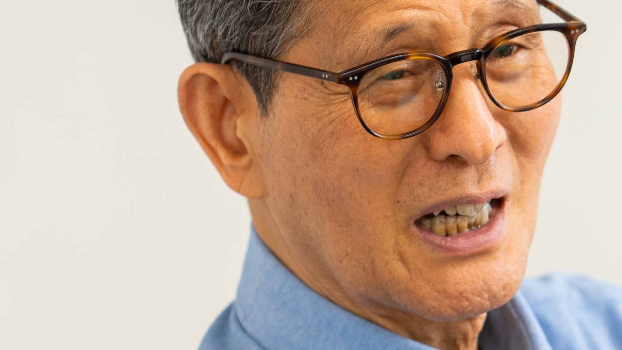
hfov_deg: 8.7
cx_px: 656
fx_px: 4057
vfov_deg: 4.9
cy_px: 326
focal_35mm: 246
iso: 400
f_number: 3.2
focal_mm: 85
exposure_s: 1/125
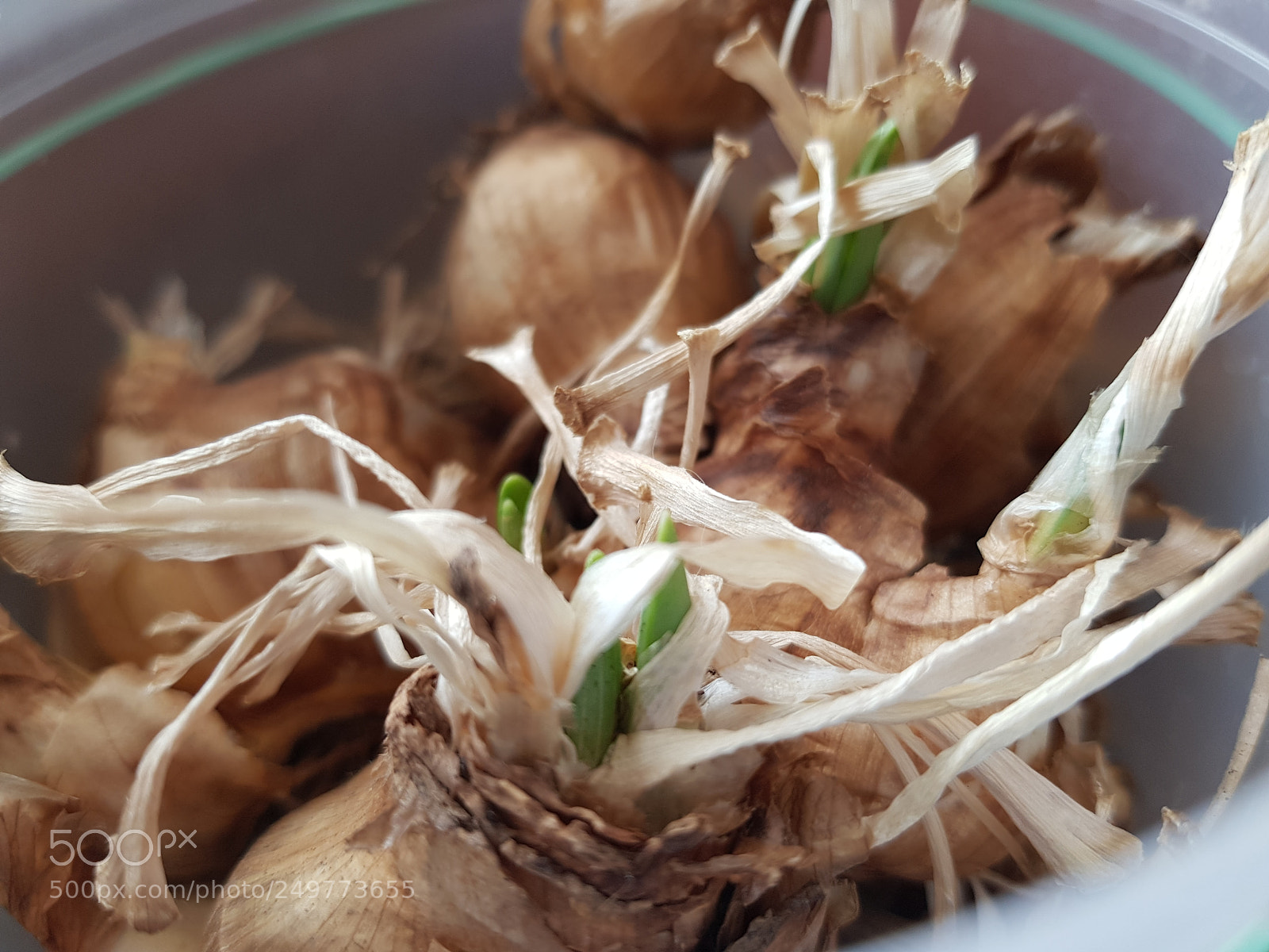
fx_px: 953
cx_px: 634
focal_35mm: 26
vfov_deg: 53.1
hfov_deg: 67.3
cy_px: 476
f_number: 1.7
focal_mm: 4.2
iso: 50
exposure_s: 1/50
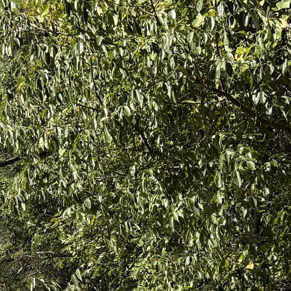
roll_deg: +1.3
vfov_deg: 15.9
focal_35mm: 101
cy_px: 425
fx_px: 961
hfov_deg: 16.4
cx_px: -78
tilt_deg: +0.6
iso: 80
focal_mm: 6.76
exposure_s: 1/2110
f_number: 1.78
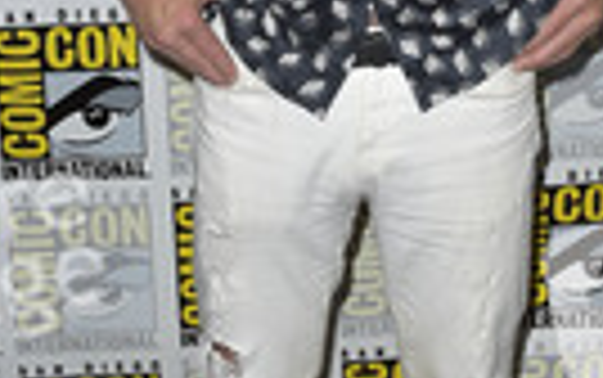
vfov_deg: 13.8
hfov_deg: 22.0
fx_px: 1546
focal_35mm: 94
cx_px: 367
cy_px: 54
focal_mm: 31
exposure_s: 1/250
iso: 250
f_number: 6.3
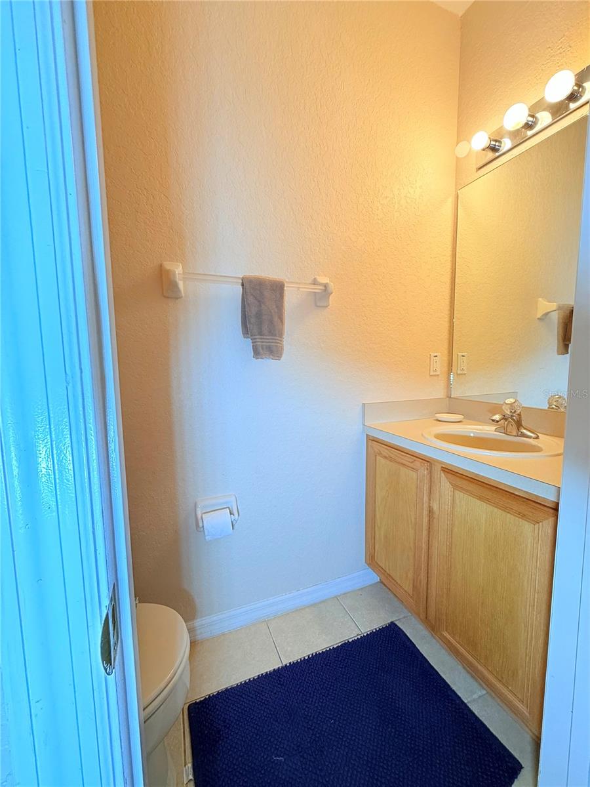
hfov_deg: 85.7
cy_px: 394
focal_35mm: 14
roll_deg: +0.9
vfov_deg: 102.1
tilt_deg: -4.8
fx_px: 318
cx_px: 295
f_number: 2.2
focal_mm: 2.22
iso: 100
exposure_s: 1/103
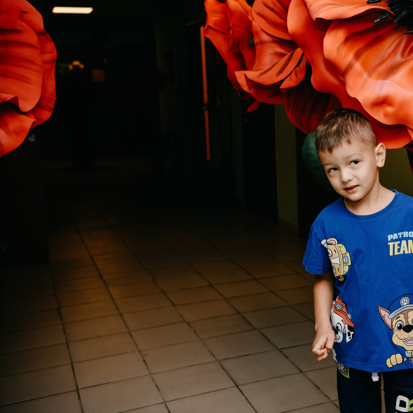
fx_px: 702
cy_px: 192
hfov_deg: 31.9
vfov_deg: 32.8
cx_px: 331
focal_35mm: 52
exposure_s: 1/160
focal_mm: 38
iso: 320
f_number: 4
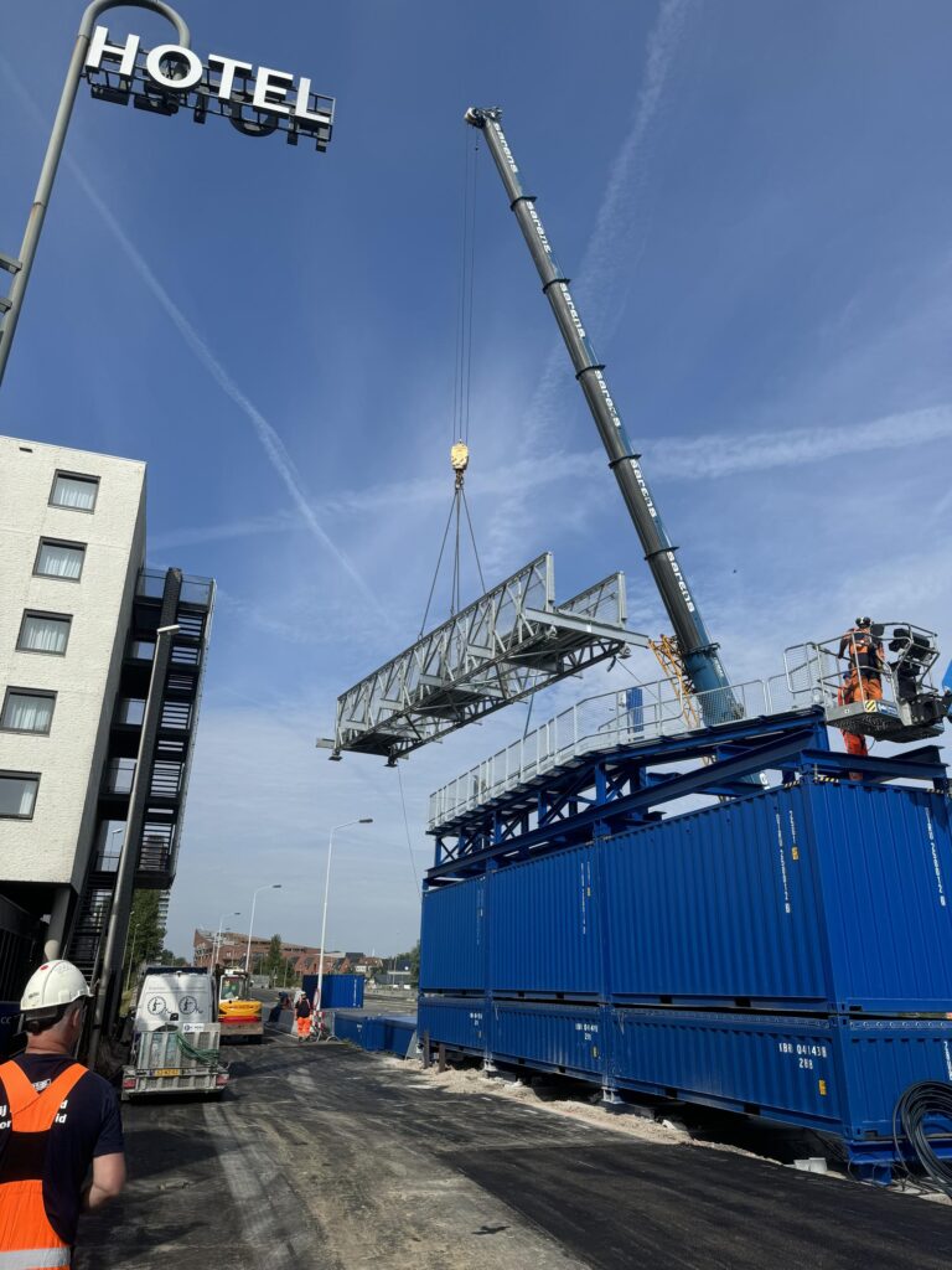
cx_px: 476
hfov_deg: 56.8
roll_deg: -1.3
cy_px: 635
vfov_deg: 71.6
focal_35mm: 24
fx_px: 880
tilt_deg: +22.8
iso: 80
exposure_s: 1/5348
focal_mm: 6.76
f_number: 1.78
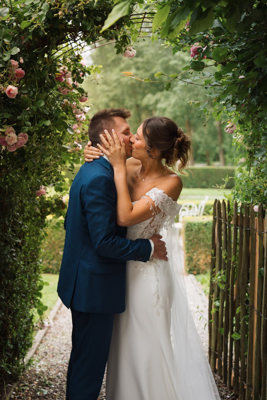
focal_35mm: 50
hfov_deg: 27.0
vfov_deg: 39.6
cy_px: 200
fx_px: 556
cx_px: 134
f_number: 2.8
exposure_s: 1/320
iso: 100
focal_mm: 50
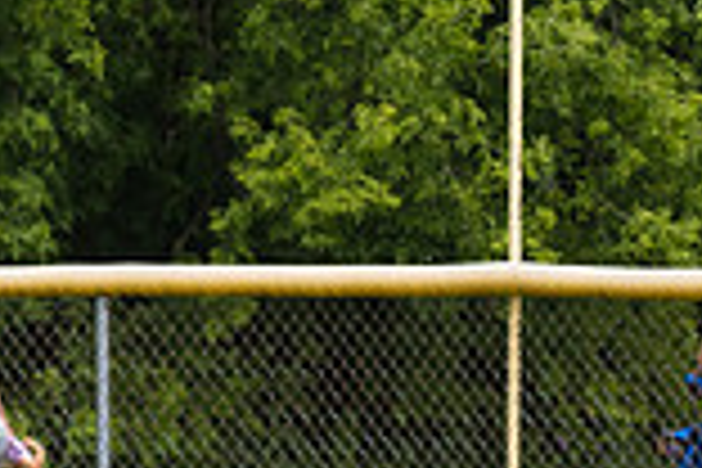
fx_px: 21799
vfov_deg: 1.2
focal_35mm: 1118
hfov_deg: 1.8
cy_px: 288
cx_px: 1071
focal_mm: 200
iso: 320
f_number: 5.6
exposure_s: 1/1600
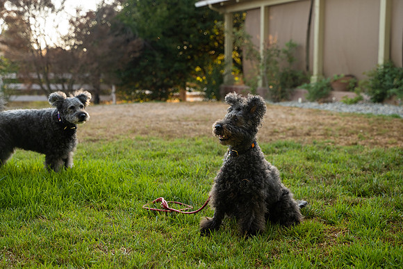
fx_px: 638
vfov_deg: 23.8
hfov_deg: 35.0
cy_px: 134
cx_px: 202
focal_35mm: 57
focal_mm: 57
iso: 500
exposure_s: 1/320
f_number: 4
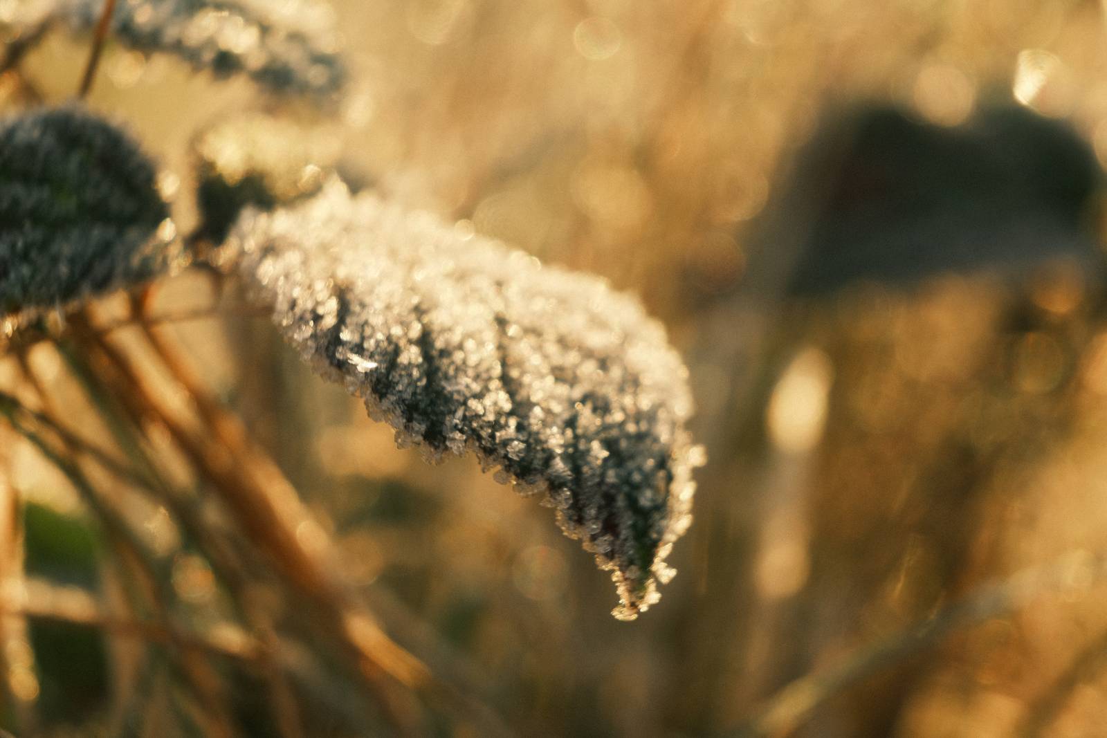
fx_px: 3506
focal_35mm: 114
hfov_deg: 17.9
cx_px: 554
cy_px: 369
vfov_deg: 12.0
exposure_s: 1/300
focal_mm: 76.3
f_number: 6.4
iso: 640
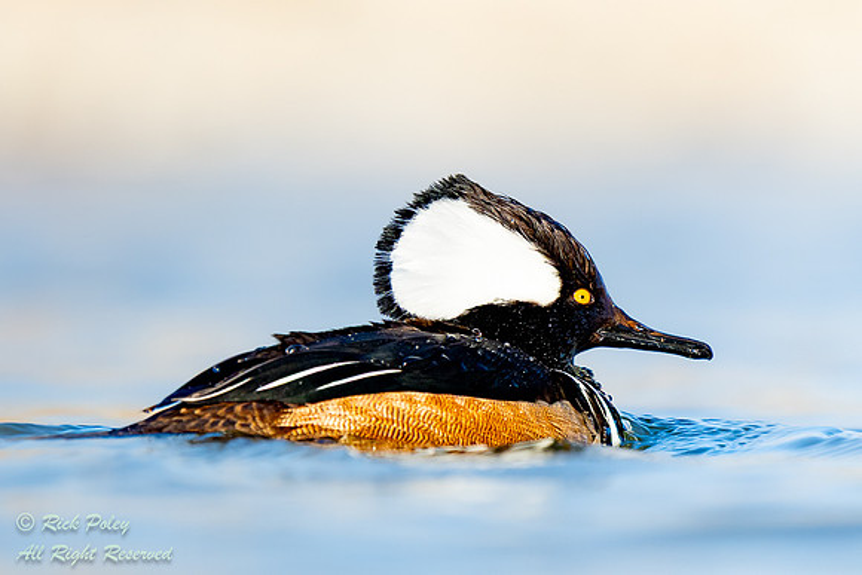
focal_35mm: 826
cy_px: 245
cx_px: 391
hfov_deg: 2.5
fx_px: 19773
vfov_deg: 1.7
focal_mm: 600
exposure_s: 1/3200
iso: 1600
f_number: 7.1
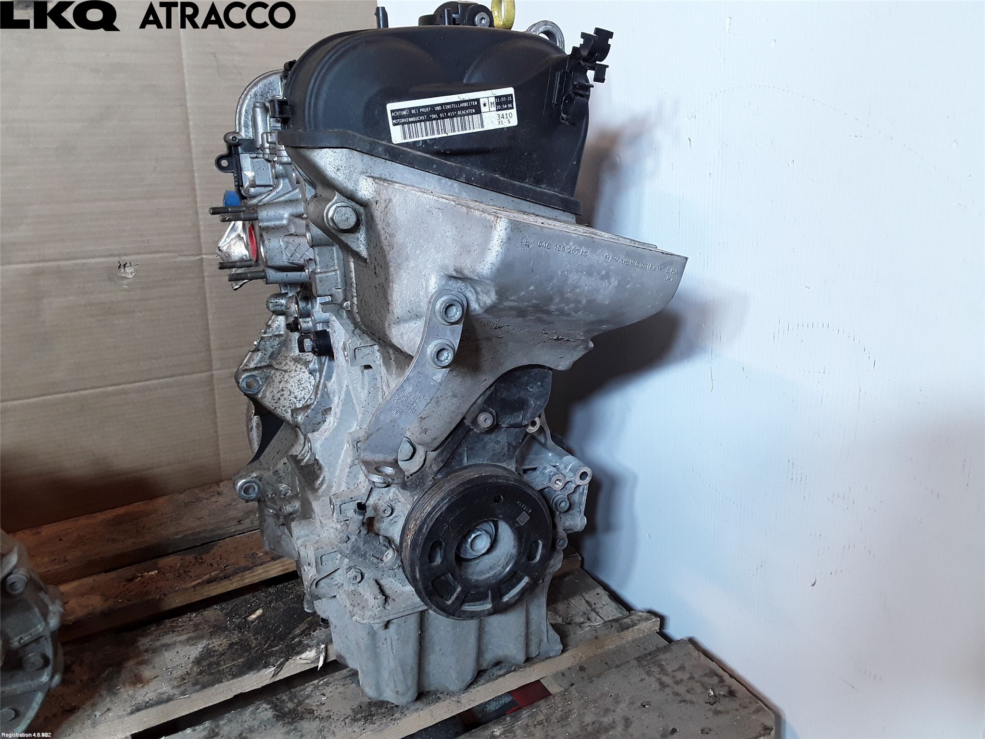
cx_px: 492
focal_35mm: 28
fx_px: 797
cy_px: 370
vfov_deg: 49.7
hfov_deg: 63.4
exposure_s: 1/50
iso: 64
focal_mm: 2.91
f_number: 1.9
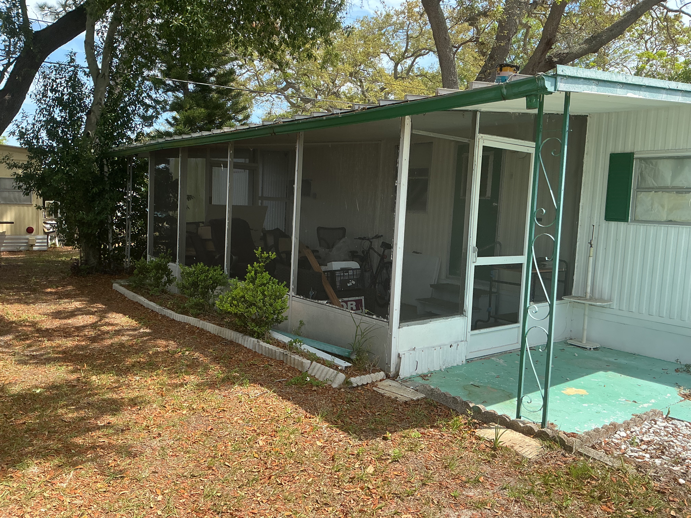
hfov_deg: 61.7
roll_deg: -3.2
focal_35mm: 29
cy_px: 259
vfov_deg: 48.2
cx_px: 346
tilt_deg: -4.7
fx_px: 579
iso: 25
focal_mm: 3
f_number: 1.8
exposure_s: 1/700
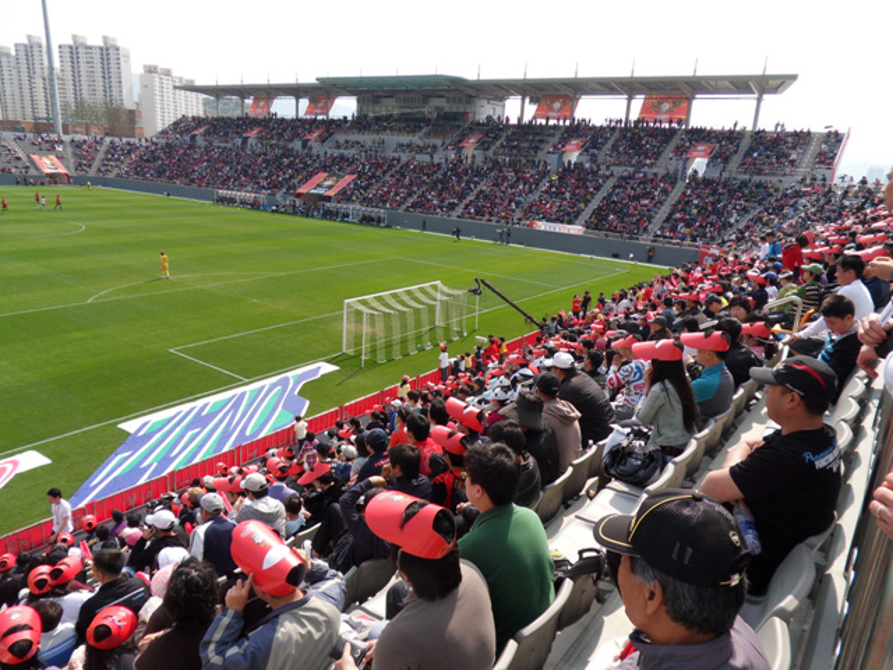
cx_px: 446
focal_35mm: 24
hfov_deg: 71.6
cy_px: 335
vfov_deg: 56.8
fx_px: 619
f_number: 7.5
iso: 80
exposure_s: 1/125
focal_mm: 4.2
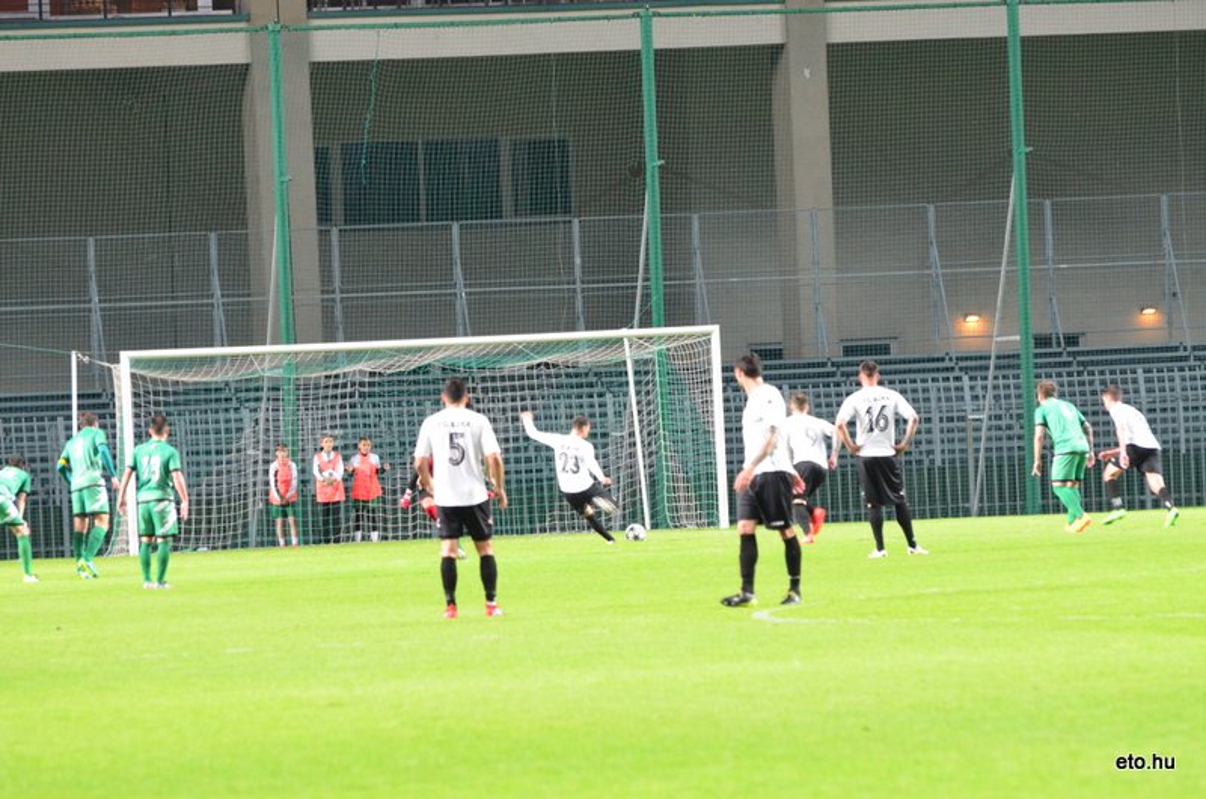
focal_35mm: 270
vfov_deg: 5.1
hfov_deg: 7.6
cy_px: 400
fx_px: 9027
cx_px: 603
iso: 3200
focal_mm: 180
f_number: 5.6
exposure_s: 1/100
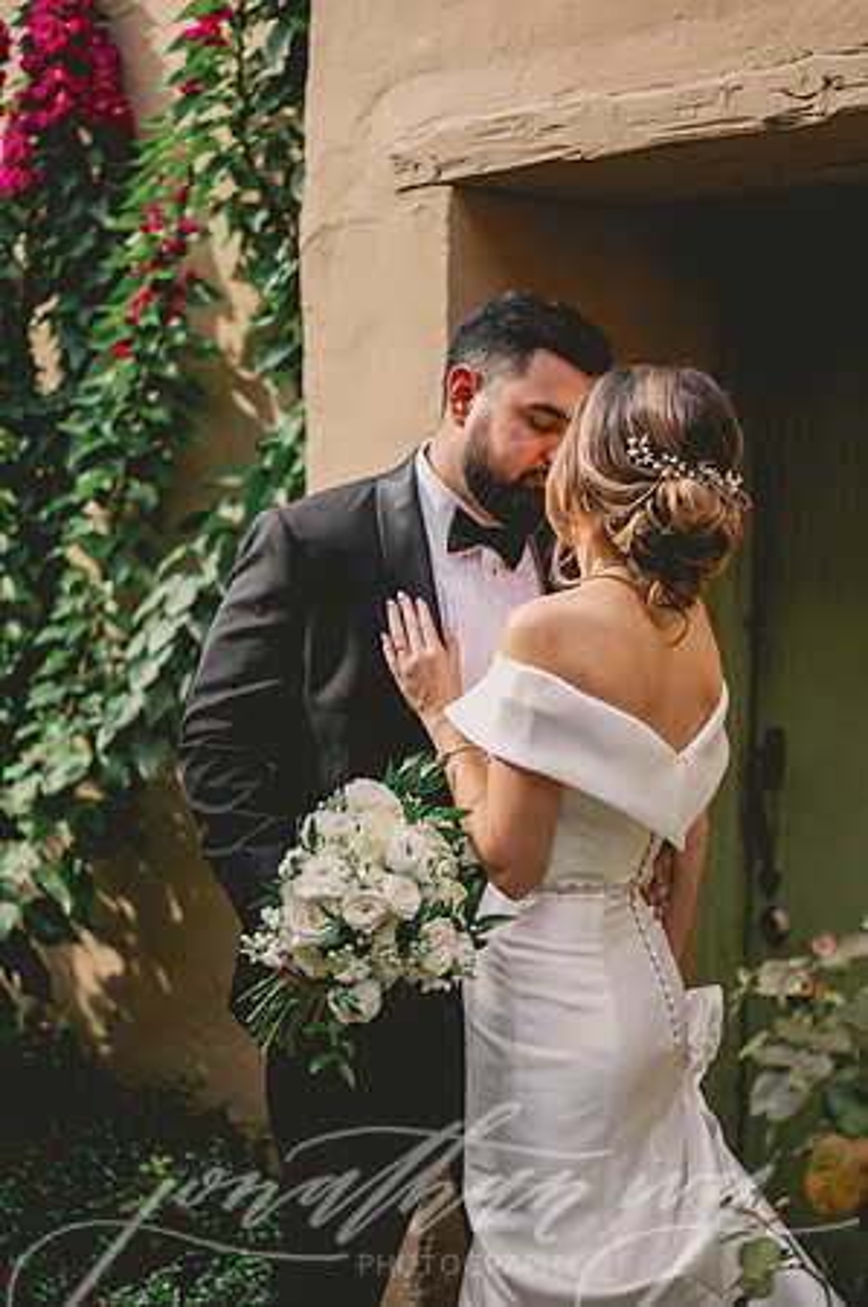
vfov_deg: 39.6
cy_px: 654
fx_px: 1812
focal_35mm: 50
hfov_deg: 26.9
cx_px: 434
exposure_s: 1/2000
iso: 64
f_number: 2
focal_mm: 50
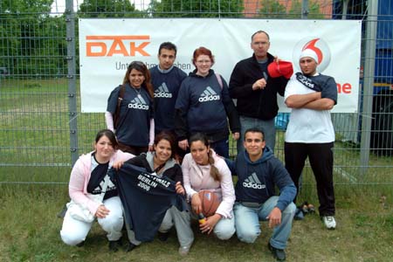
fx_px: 393
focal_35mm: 36
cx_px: 196
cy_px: 131
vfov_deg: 36.9
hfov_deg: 53.1
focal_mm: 24
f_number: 8
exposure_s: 1/250
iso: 400
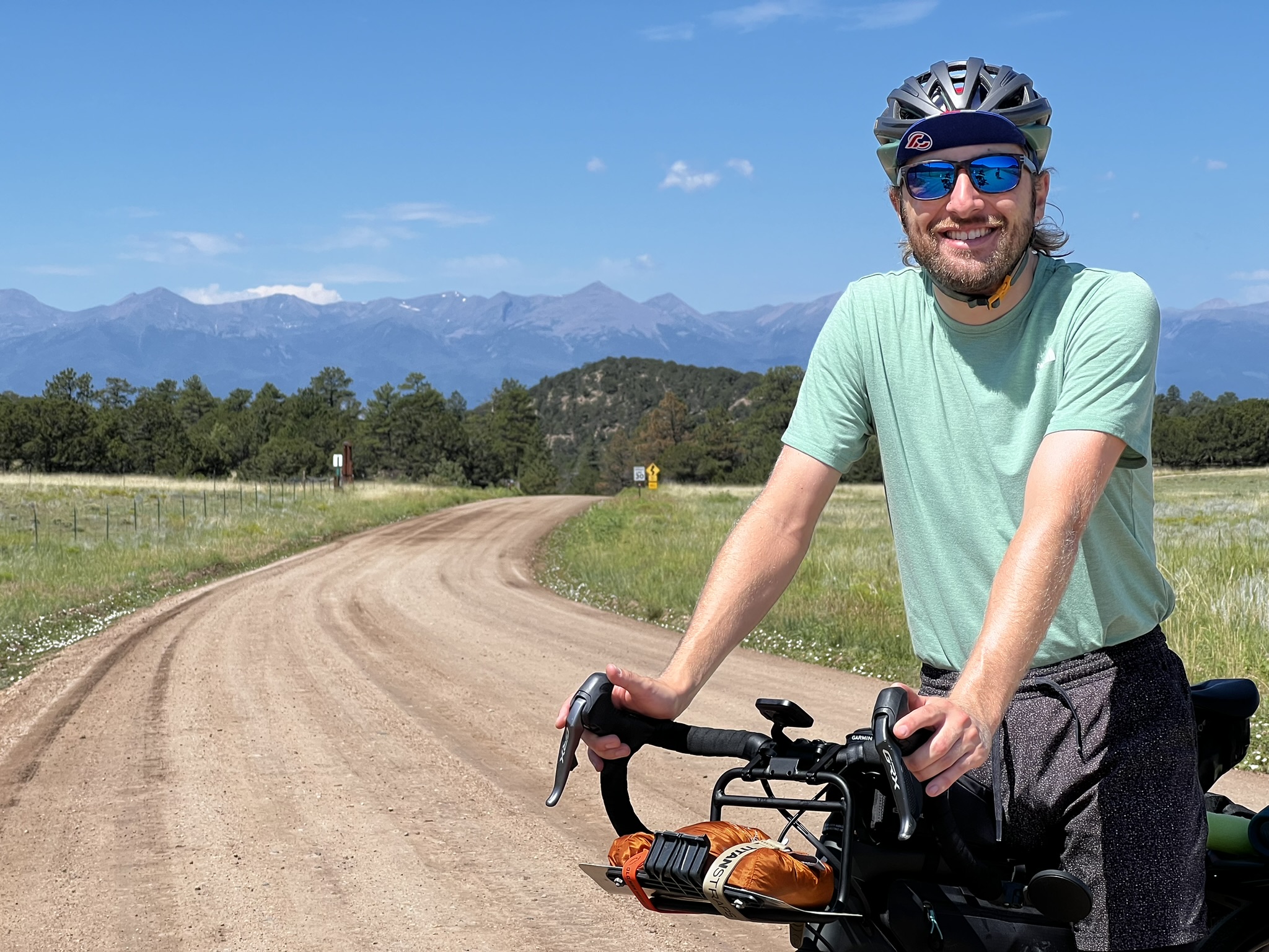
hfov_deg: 25.3
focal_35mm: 77
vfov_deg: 19.1
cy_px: 476
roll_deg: +0.8
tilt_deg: +0.7
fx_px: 2823
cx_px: 634
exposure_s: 1/742
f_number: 2.8
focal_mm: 9
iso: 32
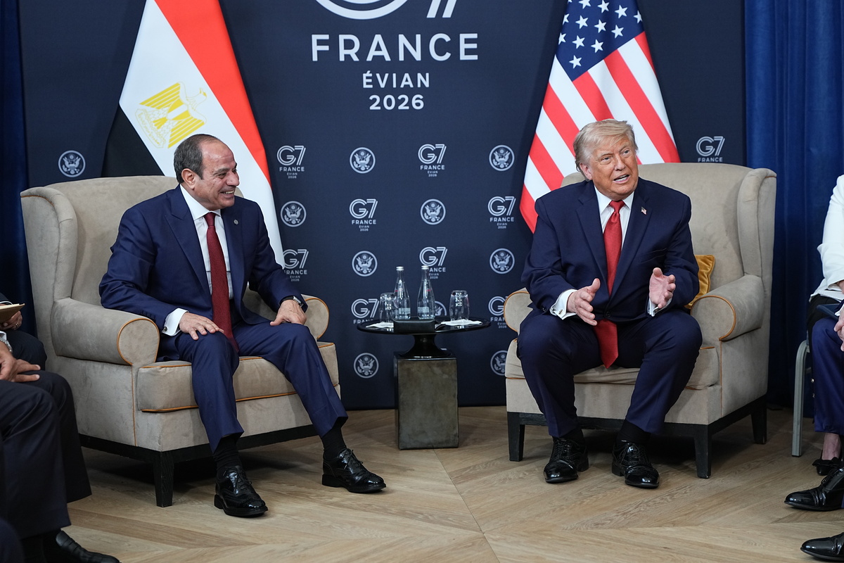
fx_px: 1641
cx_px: 422
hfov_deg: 28.8
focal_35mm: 70
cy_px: 282
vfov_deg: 19.5
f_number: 3.2
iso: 2000
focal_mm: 70
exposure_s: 1/400
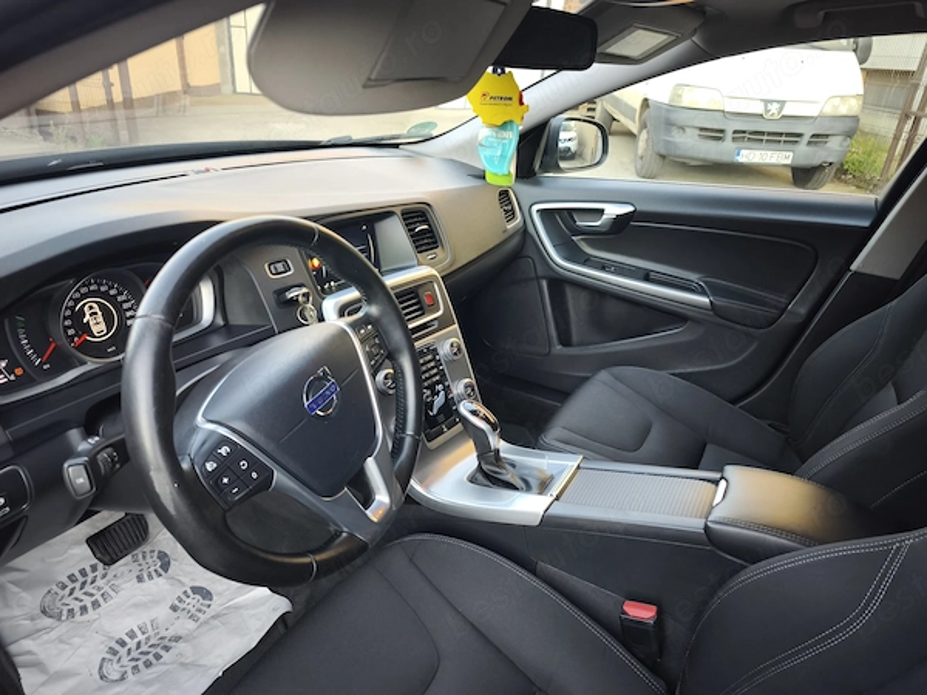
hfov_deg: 73.9
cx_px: 464
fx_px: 616
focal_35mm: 23
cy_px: 348
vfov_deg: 58.9
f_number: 1.6
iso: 250
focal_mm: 6.57
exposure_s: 1/85.1
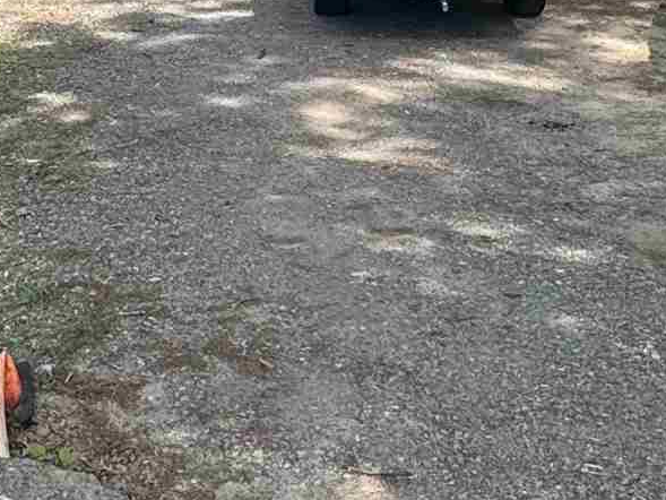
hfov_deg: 26.3
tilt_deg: -2.7
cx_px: 164
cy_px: -241
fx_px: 1405
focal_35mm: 73
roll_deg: +2.2
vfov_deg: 18.1
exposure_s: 1/390
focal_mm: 2.22
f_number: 2.2
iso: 40
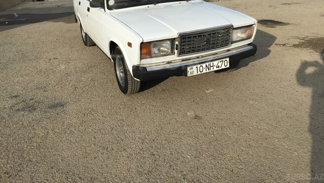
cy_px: 62
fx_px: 275
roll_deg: +0.2
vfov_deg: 36.3
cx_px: 162
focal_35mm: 32
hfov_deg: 61.0
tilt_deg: -18.7
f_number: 2.2
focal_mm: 4.15
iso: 32
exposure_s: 1/3049
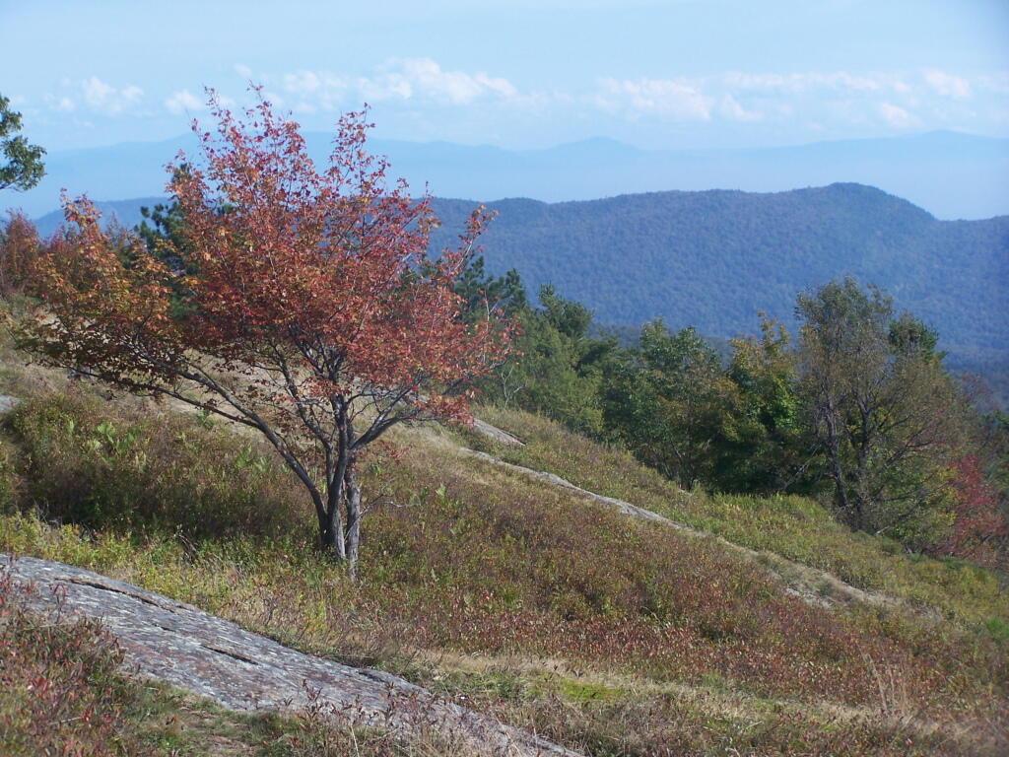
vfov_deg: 14.1
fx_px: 3061
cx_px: 504
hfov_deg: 18.7
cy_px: 378
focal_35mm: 105
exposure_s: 1/800
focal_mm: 17.5
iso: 80
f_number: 3.2
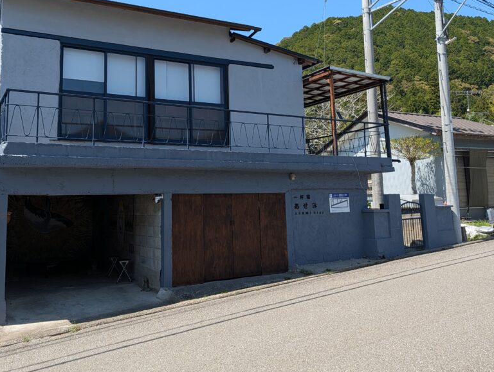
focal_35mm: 32
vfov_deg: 43.9
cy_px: 139
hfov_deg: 56.7
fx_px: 457
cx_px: 225
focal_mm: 6.9
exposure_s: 1/519
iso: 19
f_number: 1.68
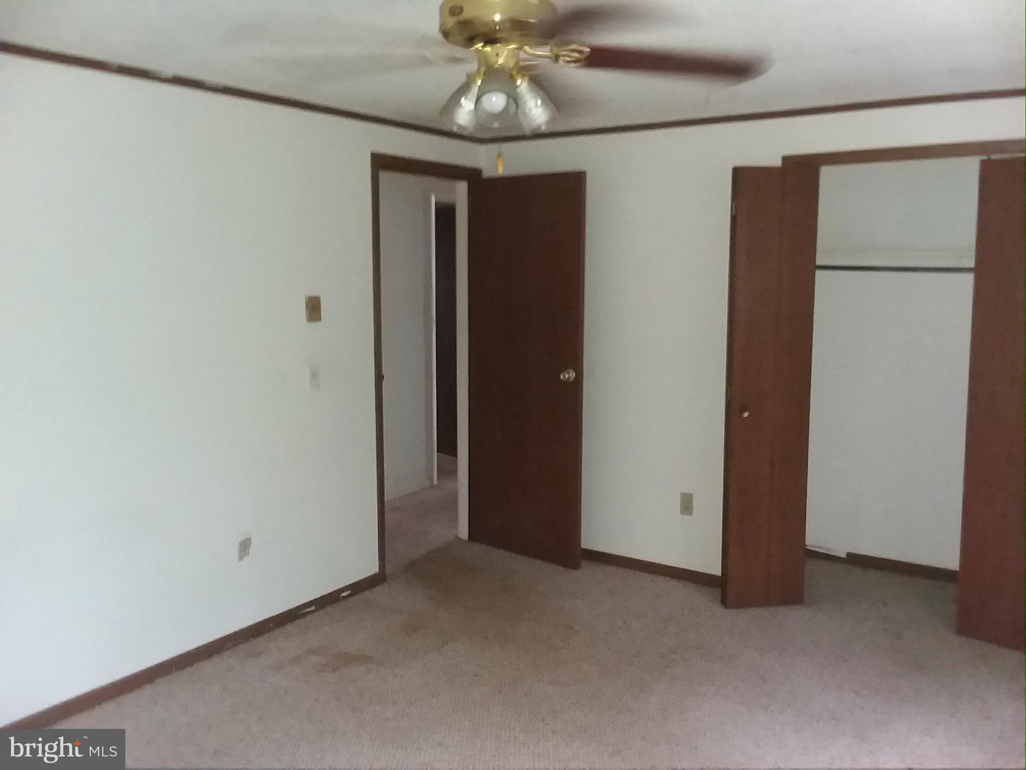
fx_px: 860
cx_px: 513
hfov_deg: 61.7
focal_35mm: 29
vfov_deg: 48.2
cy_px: 385
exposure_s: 1/17
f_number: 1.9
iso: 320
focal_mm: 2.47
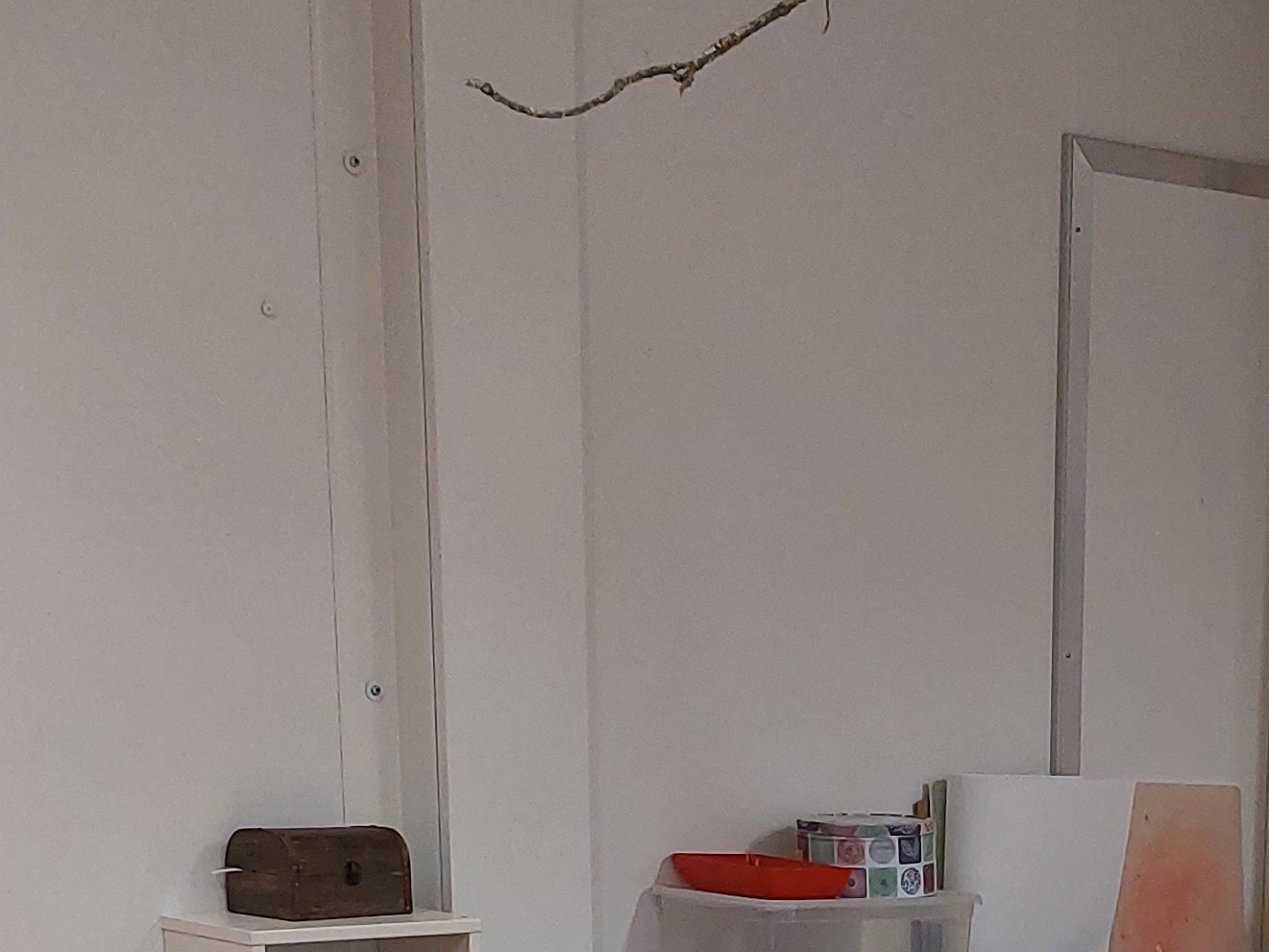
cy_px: 1388
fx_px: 3080
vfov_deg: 16.2
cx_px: 1157
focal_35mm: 84
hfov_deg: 22.7
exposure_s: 1/100
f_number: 1.8
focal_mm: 5.23
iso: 200
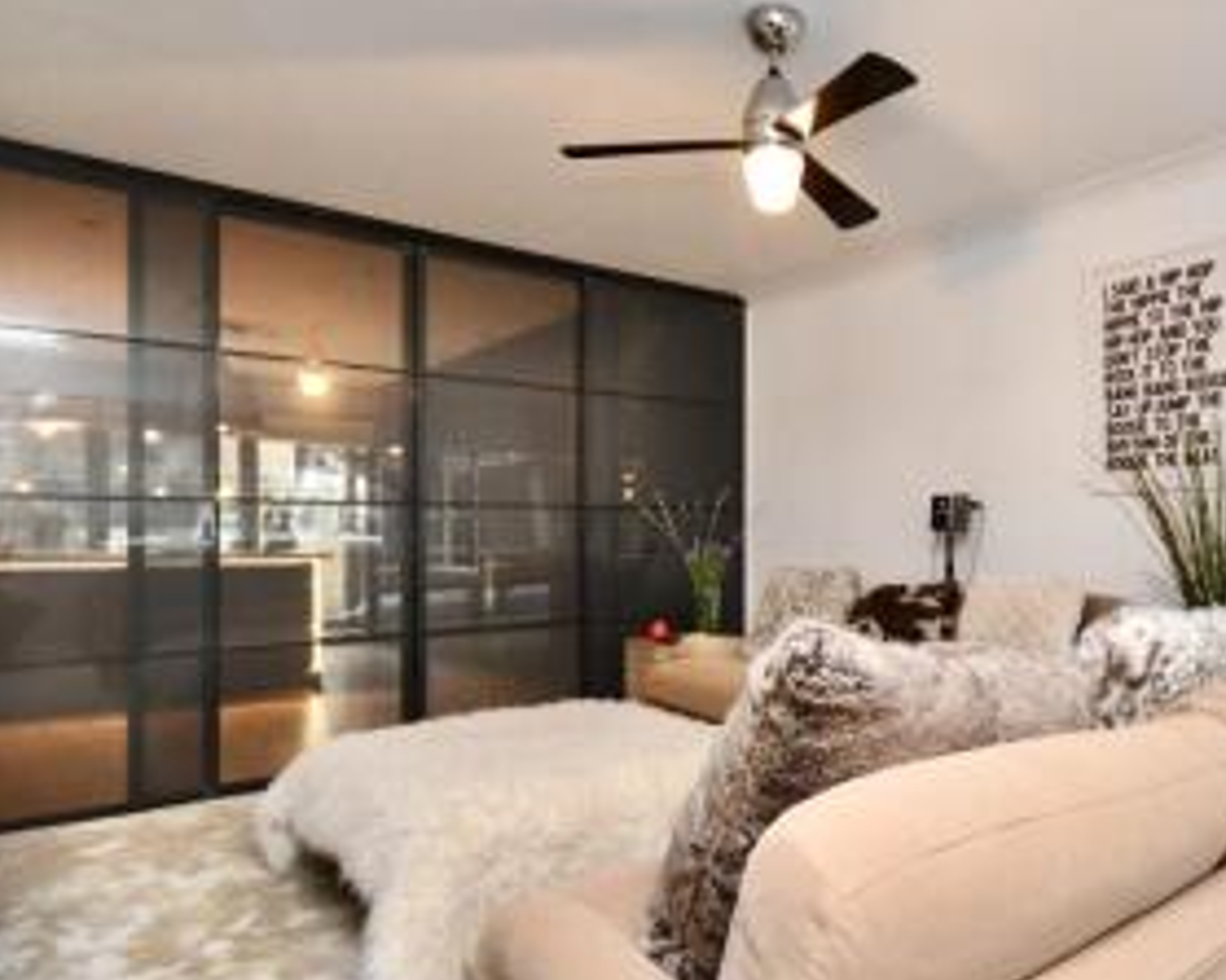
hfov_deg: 68.3
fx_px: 871
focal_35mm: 24
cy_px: 530
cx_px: 822
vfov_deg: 58.7
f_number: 4
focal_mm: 10
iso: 1800
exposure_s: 1/60
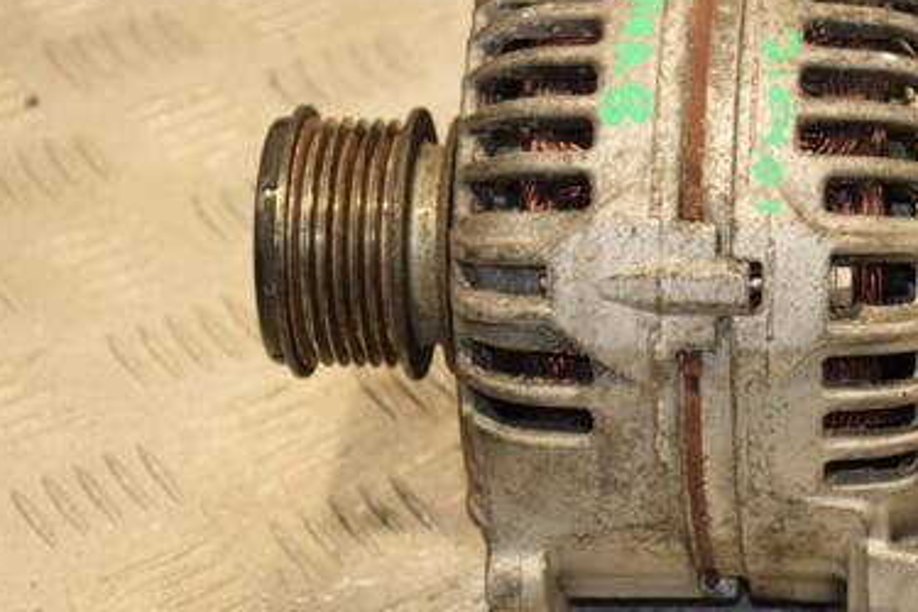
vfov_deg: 8.2
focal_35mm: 168
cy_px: 318
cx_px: 683
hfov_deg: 12.2
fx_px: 4284
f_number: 5.3
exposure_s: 1/160
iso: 800
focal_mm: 70
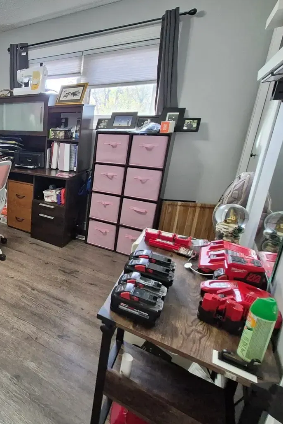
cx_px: -16
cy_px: 191
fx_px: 248
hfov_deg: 46.7
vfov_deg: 81.0
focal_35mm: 21
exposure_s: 1/60
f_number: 2.2
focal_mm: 1.74
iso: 1000
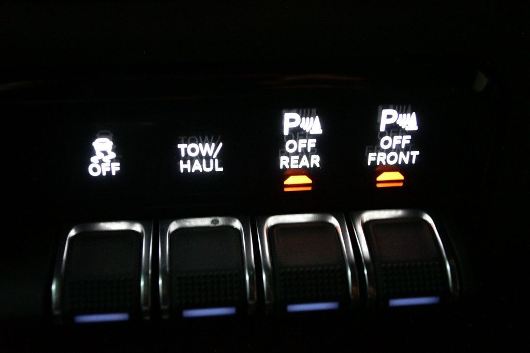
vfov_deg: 26.5
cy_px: 176
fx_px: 751
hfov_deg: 38.9
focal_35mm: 51
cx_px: 265
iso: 5000
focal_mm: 34
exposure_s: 1/60
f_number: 5
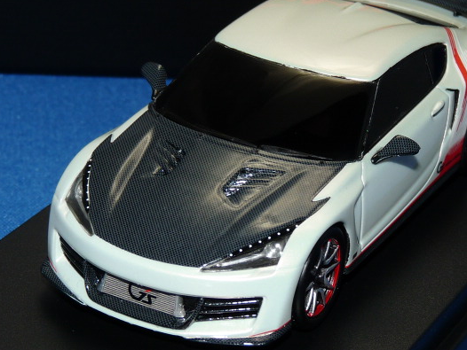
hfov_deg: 13.5
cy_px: 158
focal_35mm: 146
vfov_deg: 10.2
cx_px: 255
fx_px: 1971
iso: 100
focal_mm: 12.4
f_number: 4
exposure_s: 1/40
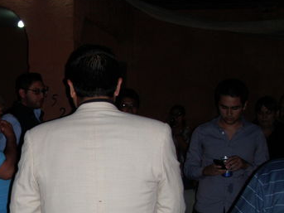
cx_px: 20
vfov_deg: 20.6
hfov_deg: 26.4
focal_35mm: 71
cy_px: 153
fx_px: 582
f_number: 3.5
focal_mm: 6.7
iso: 125
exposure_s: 1/30
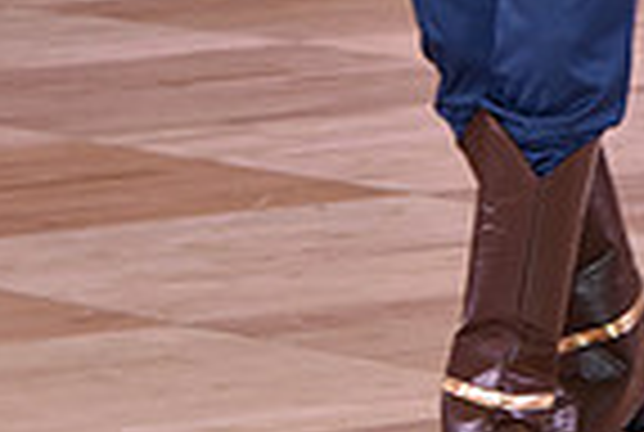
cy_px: -472
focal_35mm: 526
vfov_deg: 2.6
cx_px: 633
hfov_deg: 3.9
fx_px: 9429
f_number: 6.3
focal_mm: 130
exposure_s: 1/250
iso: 1600
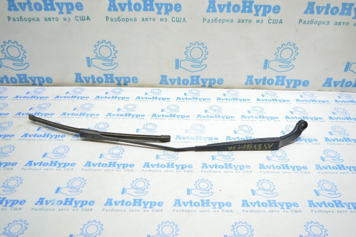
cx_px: 178
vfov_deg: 47.9
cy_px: 118
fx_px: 267
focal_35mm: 27
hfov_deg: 67.4
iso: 400
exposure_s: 1/40
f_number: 3.5
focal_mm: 18
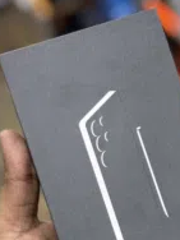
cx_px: 124
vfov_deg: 19.1
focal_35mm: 102
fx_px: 707
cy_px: 189
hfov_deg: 14.5
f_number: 1.78
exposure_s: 1/50
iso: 100
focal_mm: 6.76
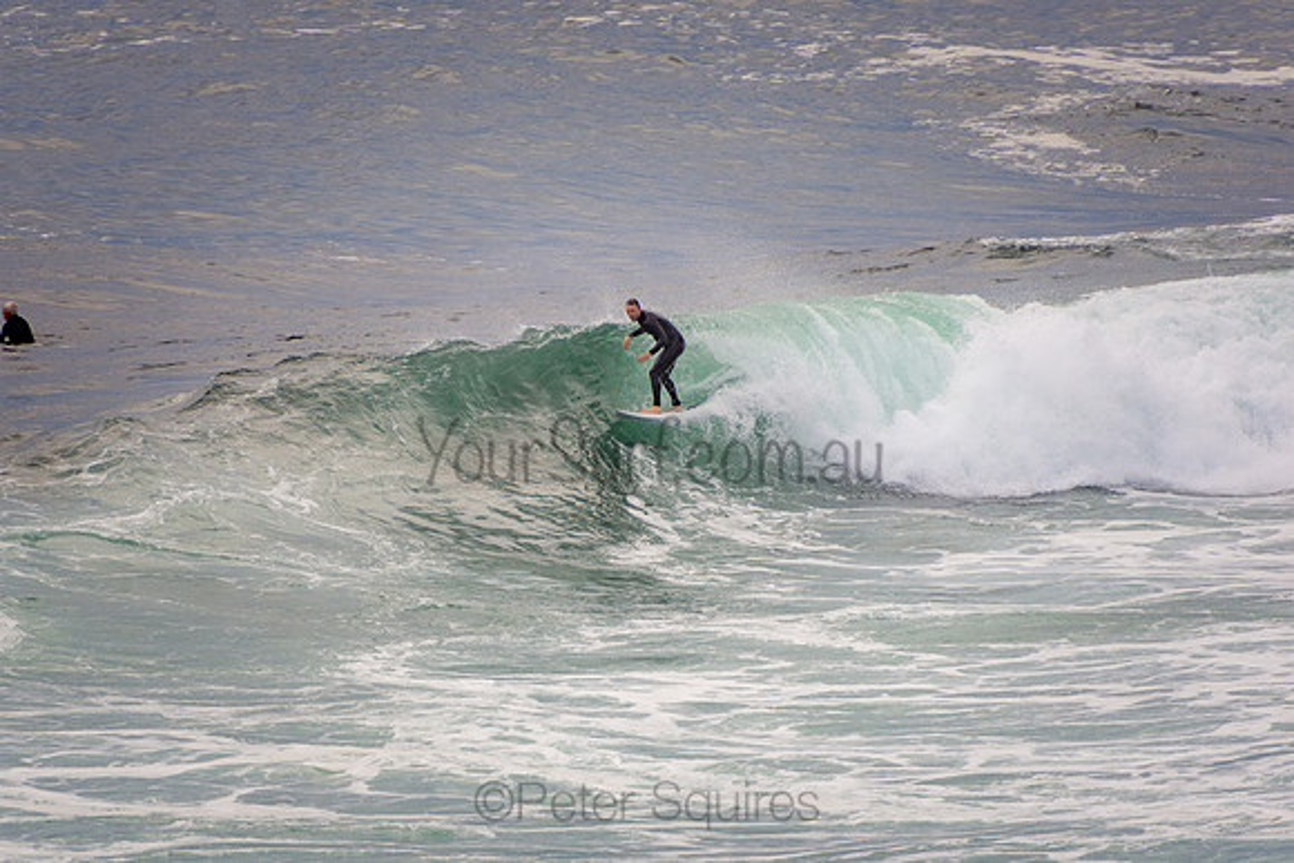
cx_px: 647
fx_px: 21571
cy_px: 432
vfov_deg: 2.3
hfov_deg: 3.4
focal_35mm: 600
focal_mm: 400
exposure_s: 1/800
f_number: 5.6
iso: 360
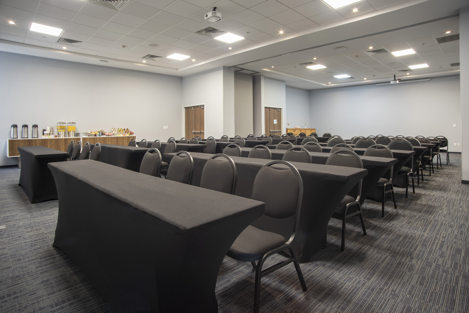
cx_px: 234
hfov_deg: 84.0
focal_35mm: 20
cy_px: 156
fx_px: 261
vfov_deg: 62.0
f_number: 8
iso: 200
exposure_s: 1/2
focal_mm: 20
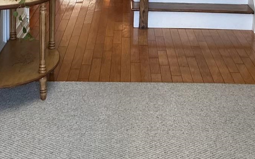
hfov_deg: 28.2
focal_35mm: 73
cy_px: -46
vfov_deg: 16.8
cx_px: 154
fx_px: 507
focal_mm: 3
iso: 80
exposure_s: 1/60
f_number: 1.8
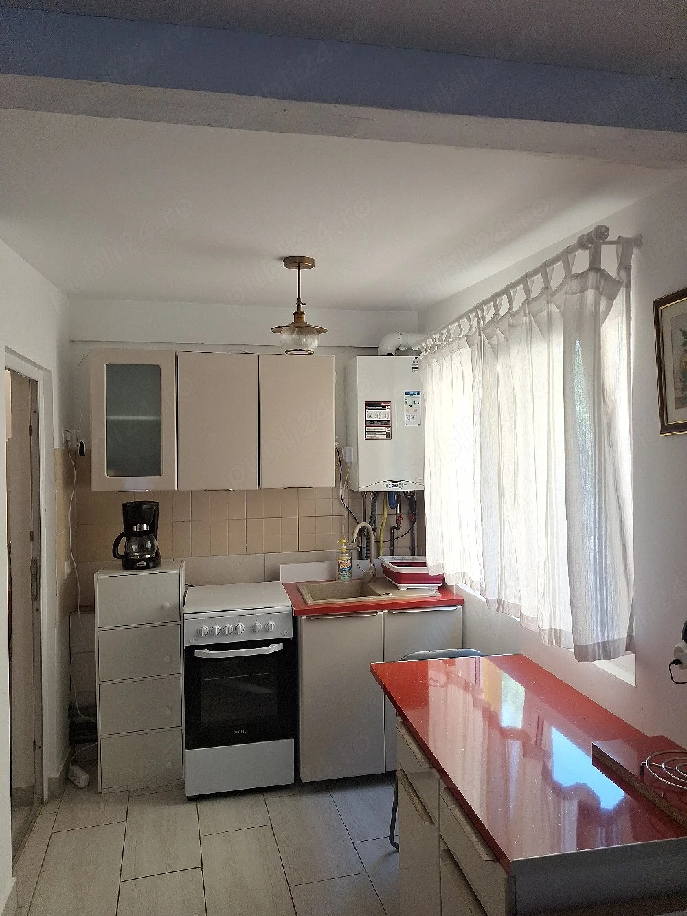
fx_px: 609
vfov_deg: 73.9
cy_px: 458
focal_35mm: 23
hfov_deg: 58.9
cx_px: 344
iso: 40
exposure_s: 1/100
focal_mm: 5.54
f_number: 1.8
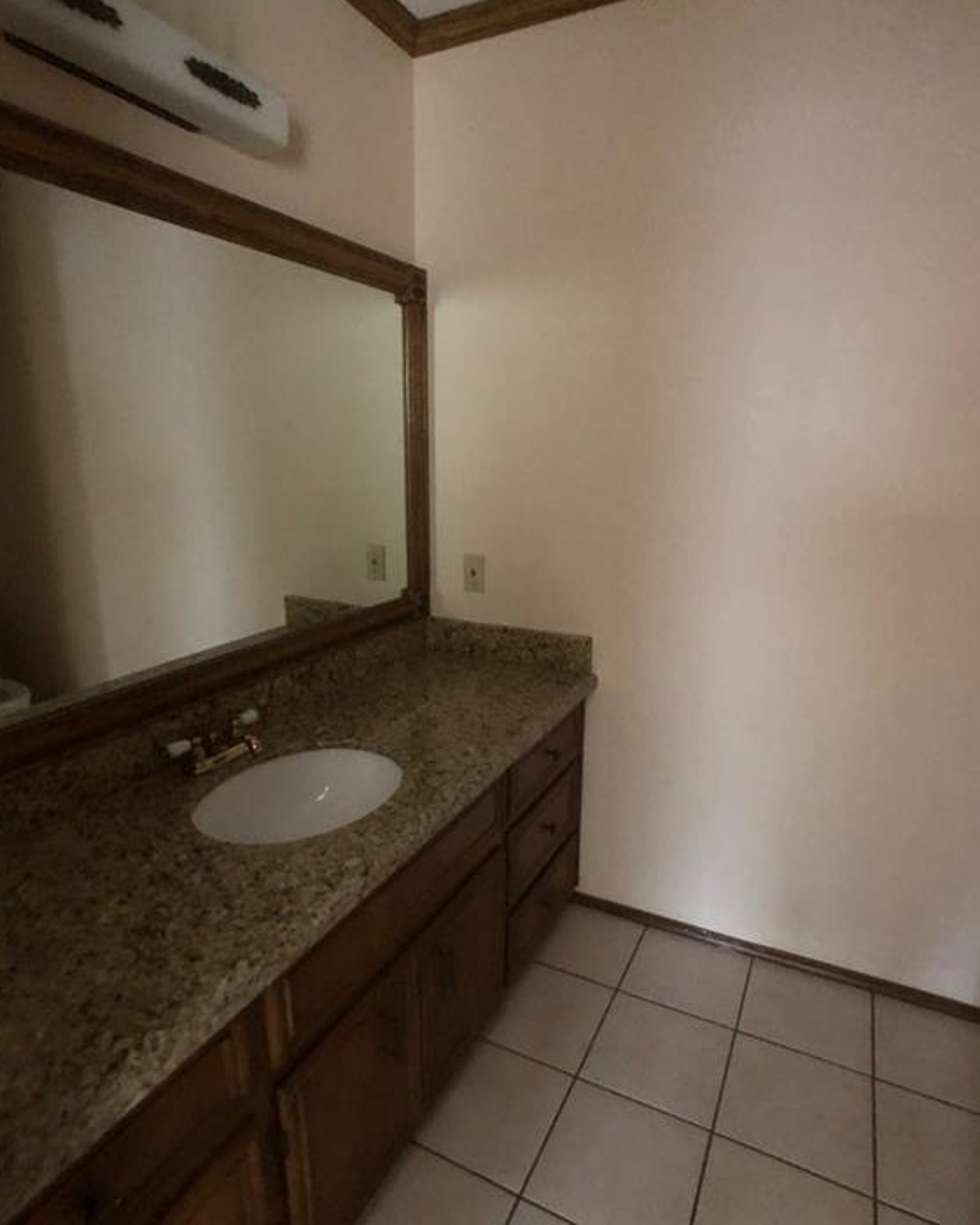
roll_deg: +1.1
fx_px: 1088
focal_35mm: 30
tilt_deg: -16.6
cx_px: 492
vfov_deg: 58.8
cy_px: 637
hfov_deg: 48.5
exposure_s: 1/4
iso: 125
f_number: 1.8
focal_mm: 4
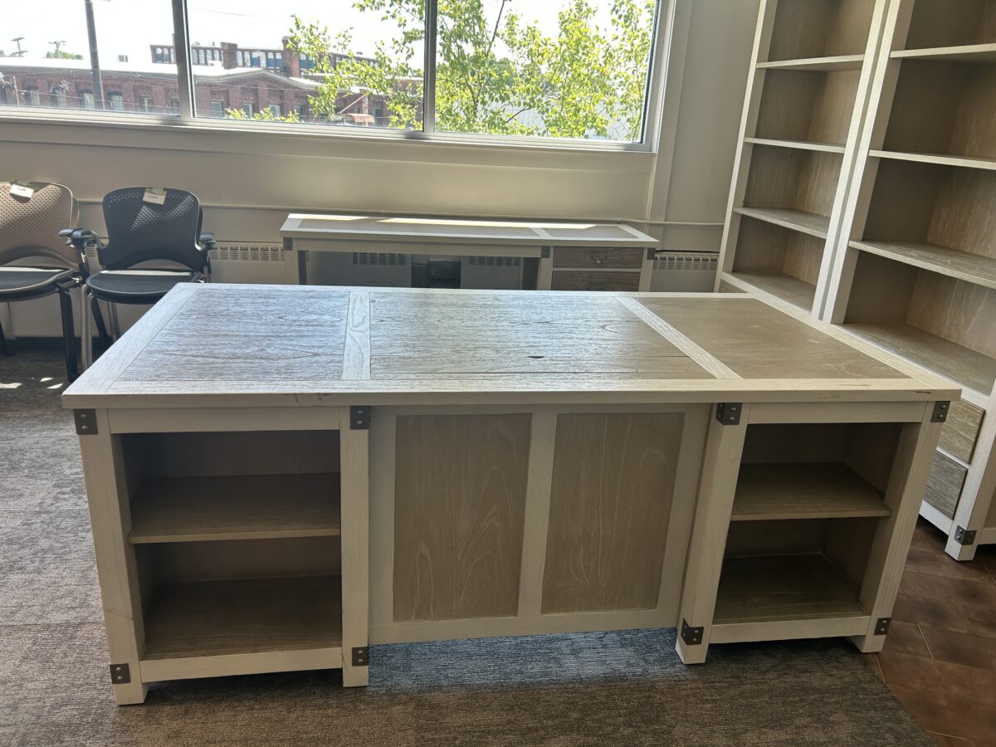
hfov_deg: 67.3
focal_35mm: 26
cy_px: 374
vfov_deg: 53.1
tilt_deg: -19.8
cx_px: 498
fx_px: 748
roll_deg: -3.0
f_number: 1.5
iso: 40
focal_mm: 5.7
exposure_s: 1/178
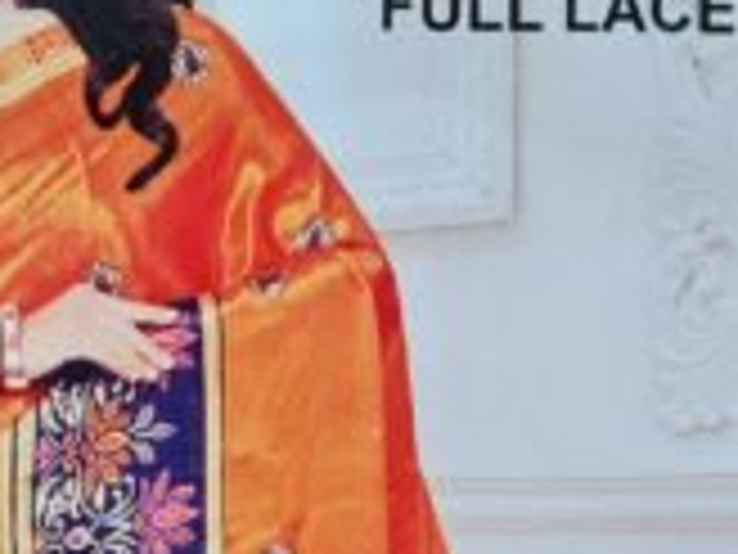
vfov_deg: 13.0
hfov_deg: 17.6
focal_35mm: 111
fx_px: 2366
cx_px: 162
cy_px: 651
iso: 50
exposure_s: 1/149
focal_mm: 5.4
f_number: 1.8
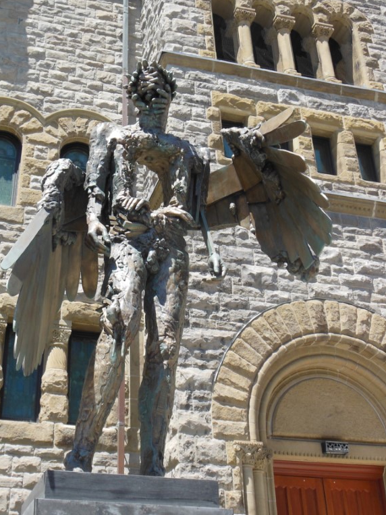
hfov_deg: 28.4
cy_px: 223
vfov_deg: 37.4
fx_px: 758
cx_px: 136
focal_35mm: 51
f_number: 3.6
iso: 125
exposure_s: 1/640
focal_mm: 6.8
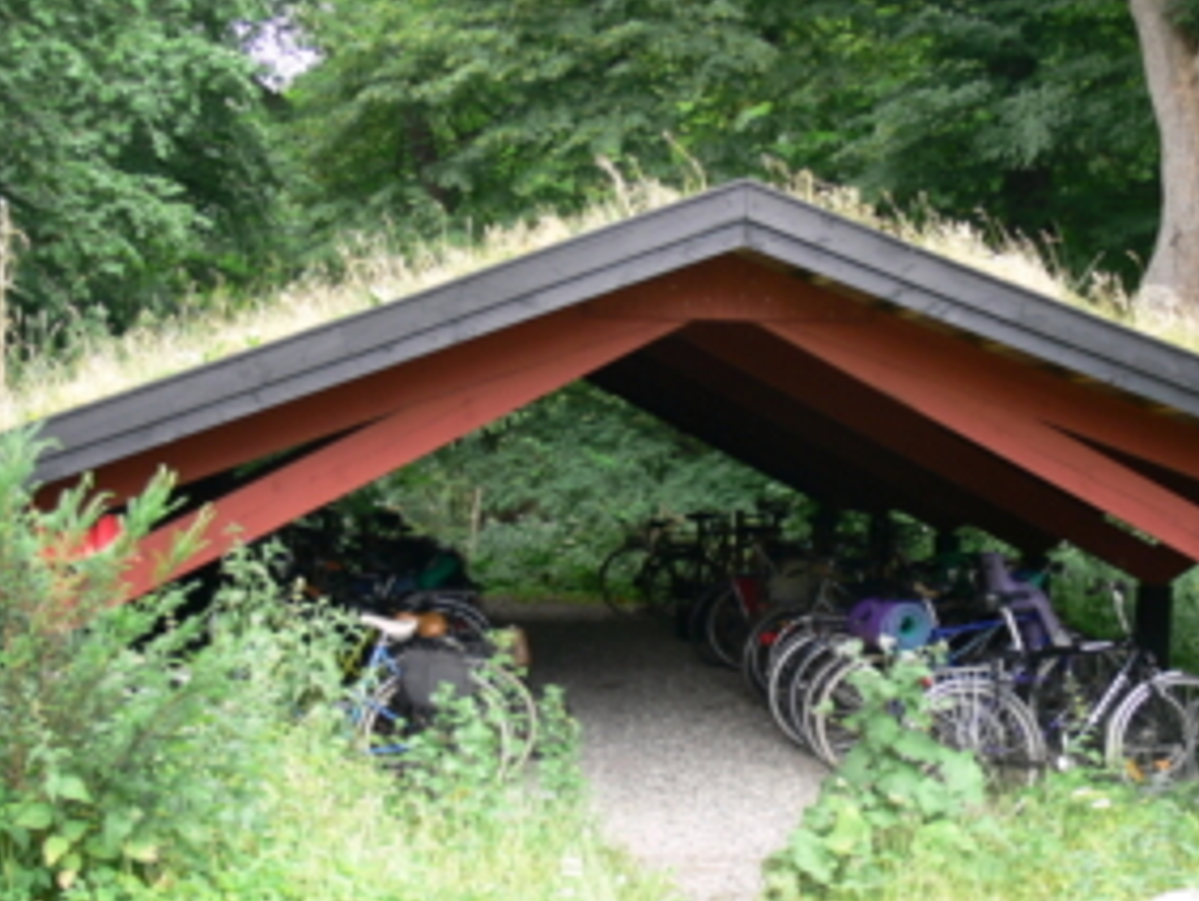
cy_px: 419
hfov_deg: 31.1
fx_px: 2149
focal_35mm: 62
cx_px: 736
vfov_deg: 23.7
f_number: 2.8
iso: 80
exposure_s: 1/40
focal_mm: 7.4
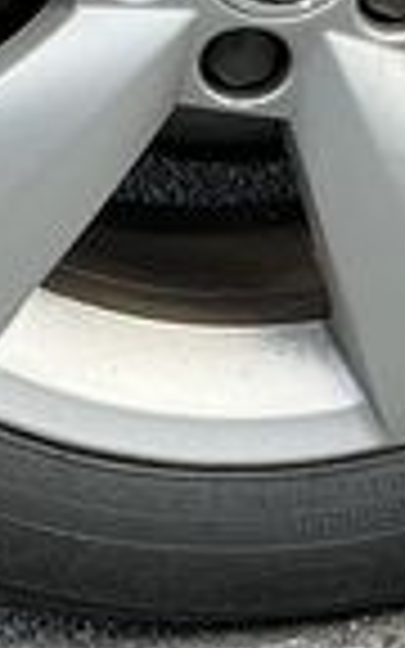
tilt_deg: -30.6
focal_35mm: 165
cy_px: 238
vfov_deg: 12.7
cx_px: 261
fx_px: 2914
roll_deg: +3.2
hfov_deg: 7.9
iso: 20
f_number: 1.8
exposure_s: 1/182
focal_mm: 3
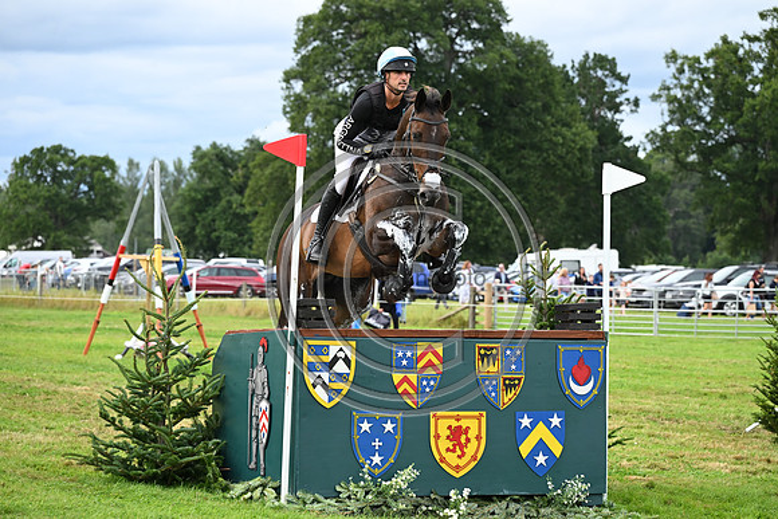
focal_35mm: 120
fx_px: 2594
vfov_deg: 11.4
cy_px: 260
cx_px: 389
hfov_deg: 17.1
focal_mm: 120
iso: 1100
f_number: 5.6
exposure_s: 1/1250
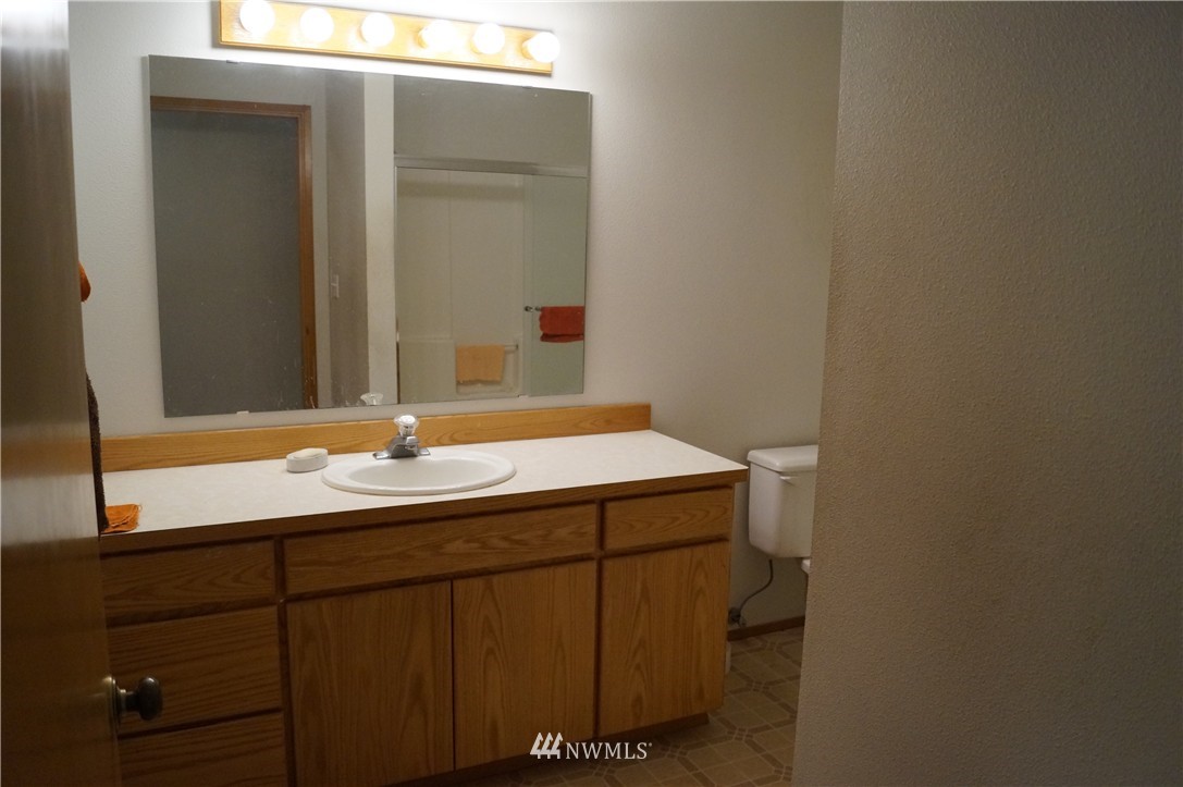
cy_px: 394
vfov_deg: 47.9
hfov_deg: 67.4
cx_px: 592
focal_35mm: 27
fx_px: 887
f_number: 3.5
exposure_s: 1/160
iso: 1600
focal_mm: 18
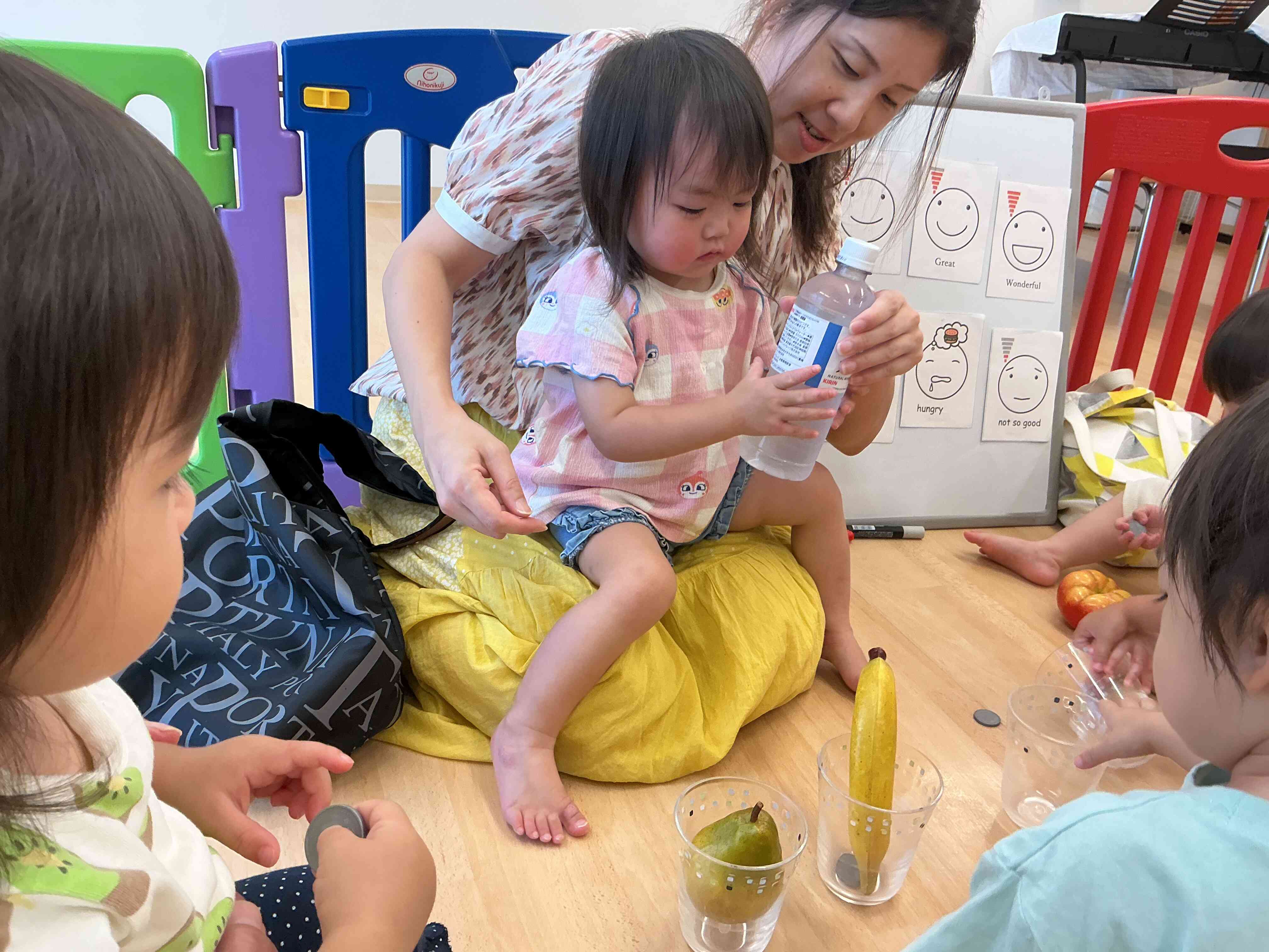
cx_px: 634
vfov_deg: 48.2
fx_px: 1063
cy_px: 476
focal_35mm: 29
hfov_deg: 61.7
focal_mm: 3
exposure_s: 1/120
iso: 50
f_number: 1.8
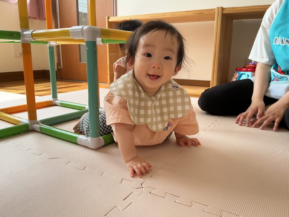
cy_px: 108
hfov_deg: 61.7
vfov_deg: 48.2
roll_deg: -1.0
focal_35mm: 29
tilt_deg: -13.0
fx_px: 242
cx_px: 144
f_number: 1.8
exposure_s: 1/125
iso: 16
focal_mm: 3
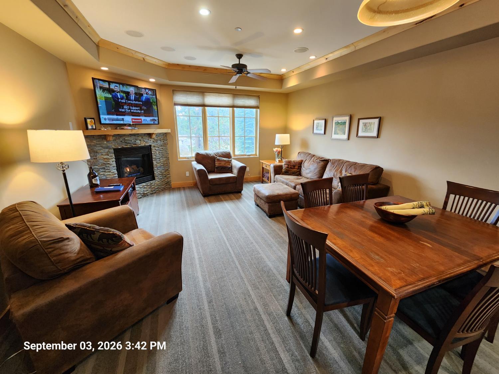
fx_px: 187
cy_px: 187
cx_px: 250
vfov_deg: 89.9
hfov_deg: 106.2
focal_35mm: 13
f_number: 2.2
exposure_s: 1/40
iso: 320
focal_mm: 2.2
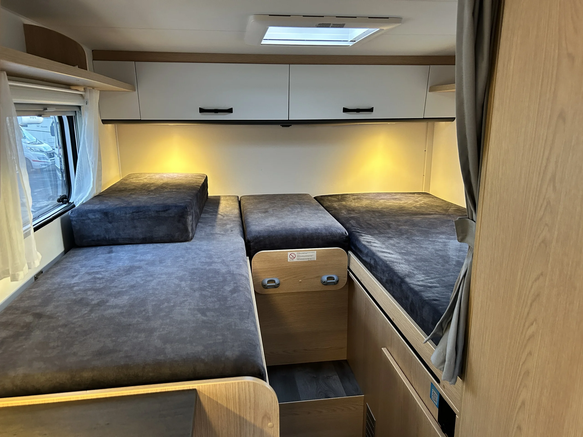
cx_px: 292
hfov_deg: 67.3
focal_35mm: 26
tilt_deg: -12.8
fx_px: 438
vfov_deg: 53.1
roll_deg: +0.8
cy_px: 218
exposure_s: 1/60
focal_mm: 5.7
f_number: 1.5
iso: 320
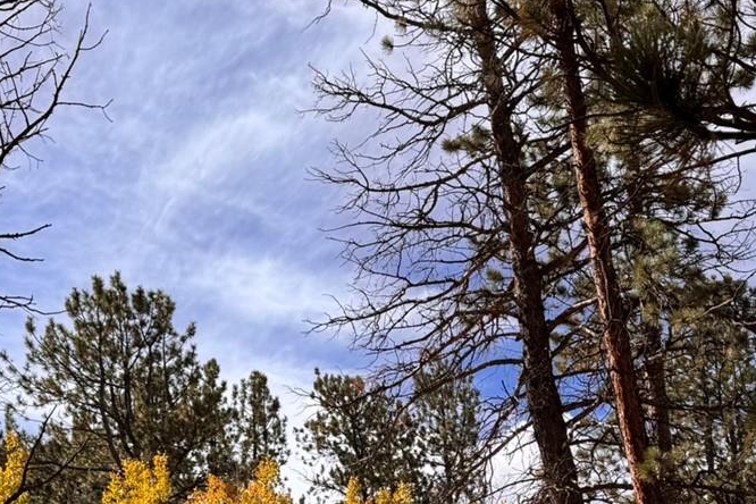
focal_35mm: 60
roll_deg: +2.3
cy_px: 532
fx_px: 1260
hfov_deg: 33.4
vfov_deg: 21.6
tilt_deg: +15.4
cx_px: 339
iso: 80
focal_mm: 6.76
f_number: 1.78
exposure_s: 1/3802
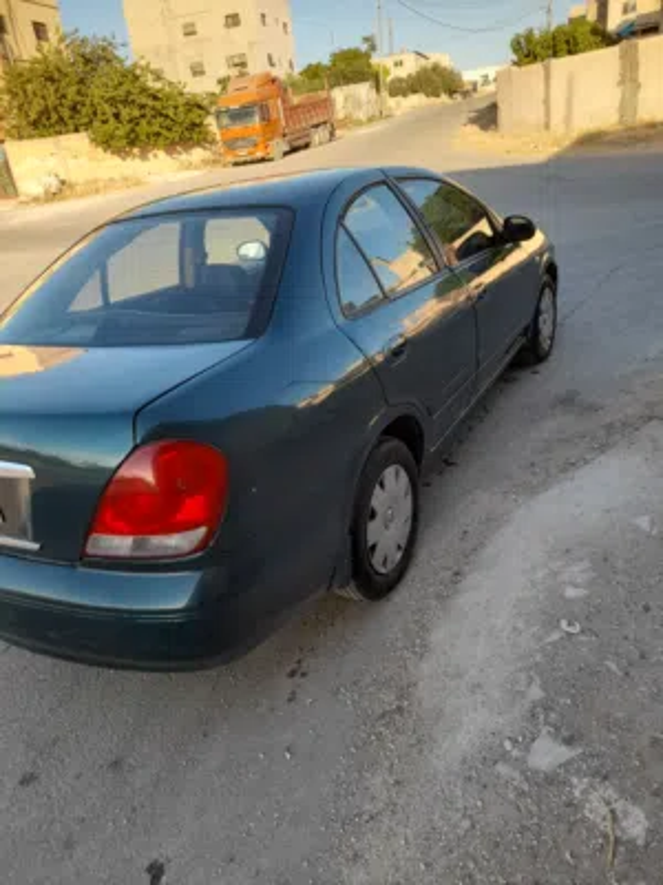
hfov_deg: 54.9
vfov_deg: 69.4
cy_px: 442
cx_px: 332
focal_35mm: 25
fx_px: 638
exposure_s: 1/106
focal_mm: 4.6
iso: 20
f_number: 2
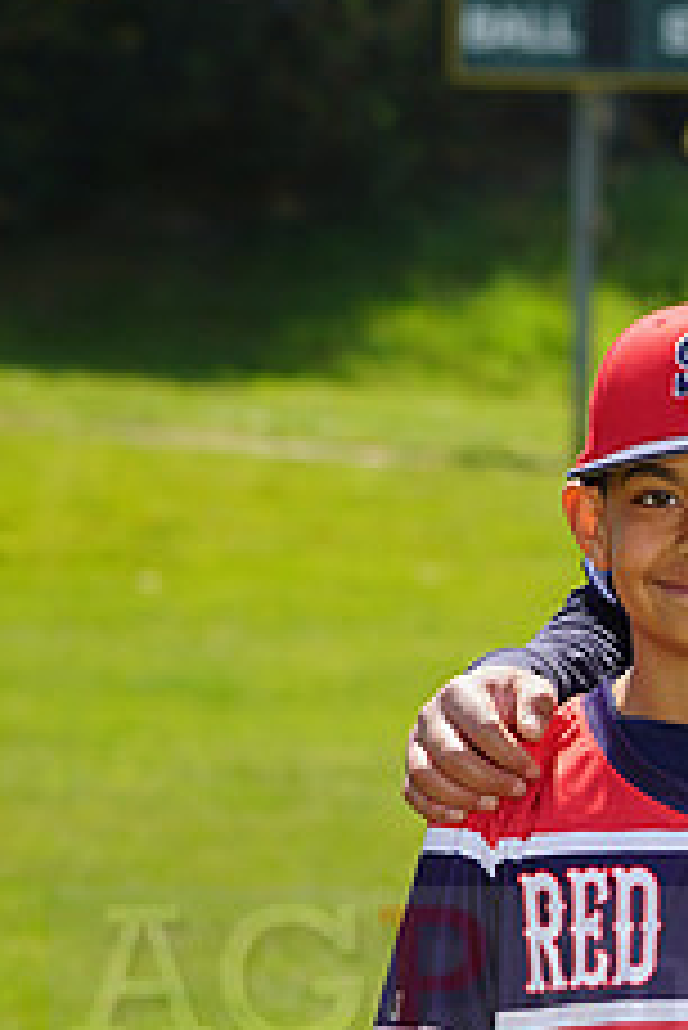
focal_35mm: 311
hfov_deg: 4.4
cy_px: 949
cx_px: 852
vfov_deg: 6.6
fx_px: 8901
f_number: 7.1
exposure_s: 1/250
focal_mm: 123
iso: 100
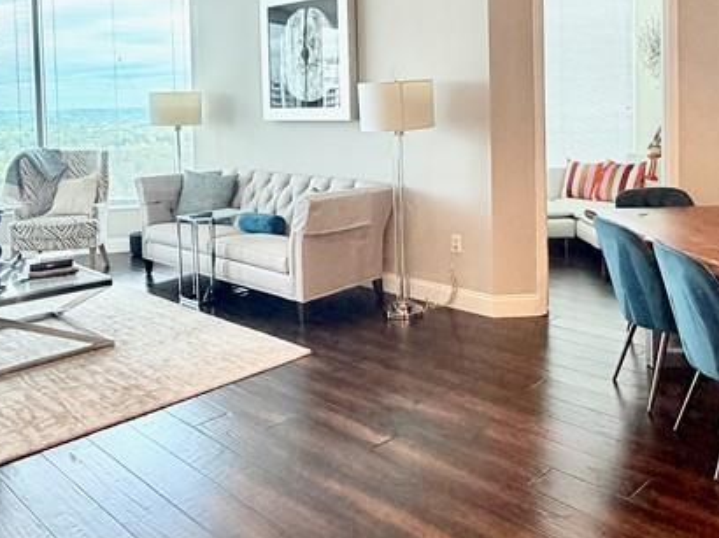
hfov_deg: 52.6
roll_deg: +1.5
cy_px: 131
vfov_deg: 39.5
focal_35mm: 35
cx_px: 338
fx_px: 727
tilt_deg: -2.6
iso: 200
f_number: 2.2
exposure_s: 1/120
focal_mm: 2.22
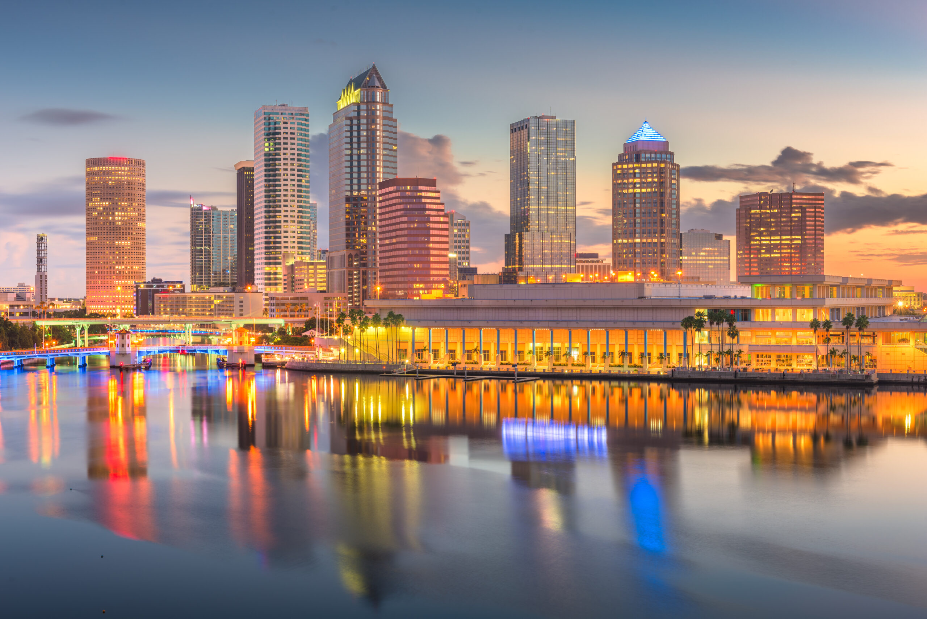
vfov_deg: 27.0
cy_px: 310
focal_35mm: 50
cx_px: 464
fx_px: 1288
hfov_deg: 39.6
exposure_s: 30
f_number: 11
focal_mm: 50
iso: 64
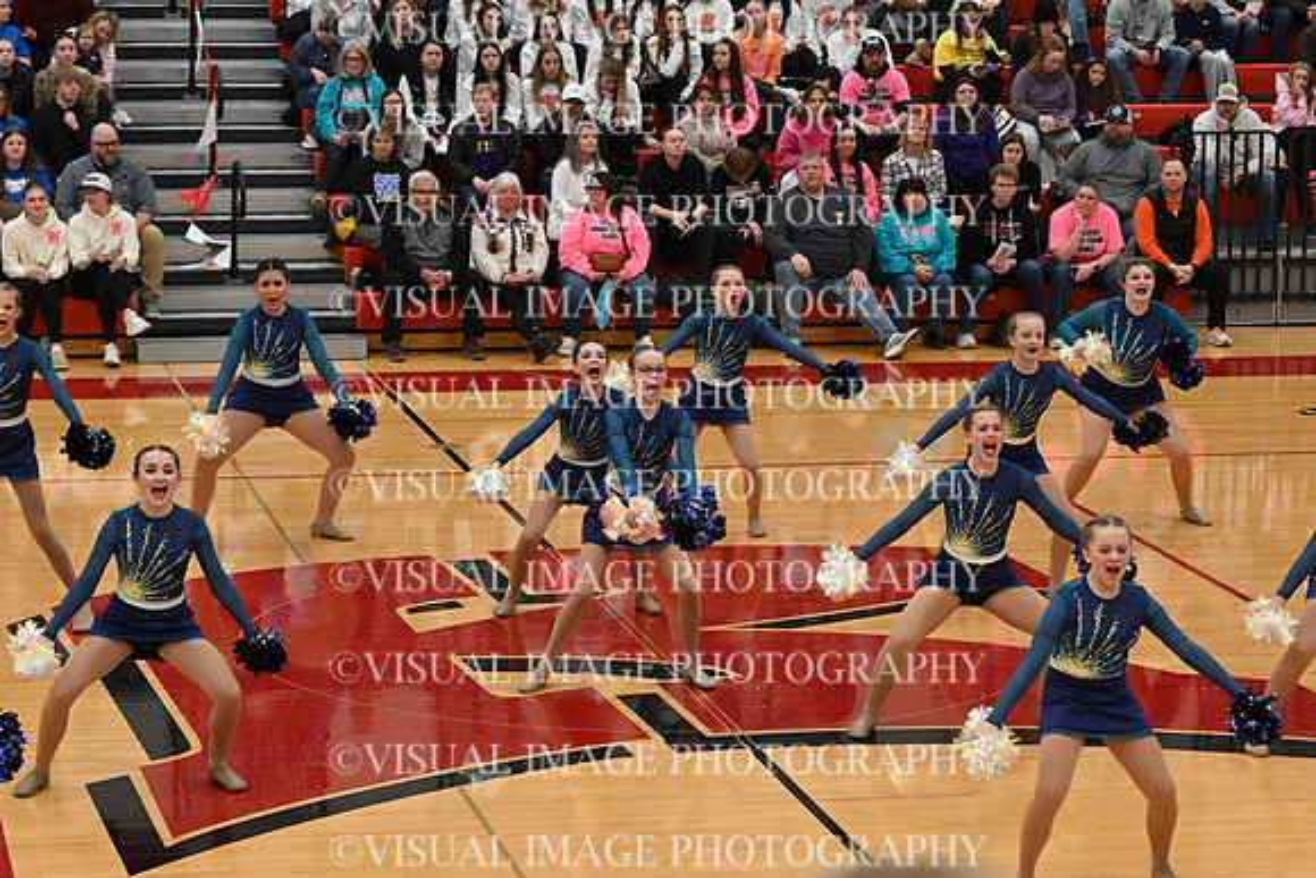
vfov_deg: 13.0
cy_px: 439
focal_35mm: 105
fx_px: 3839
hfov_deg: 19.5
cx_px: 658
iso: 6400
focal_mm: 70
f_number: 4
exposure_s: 1/400
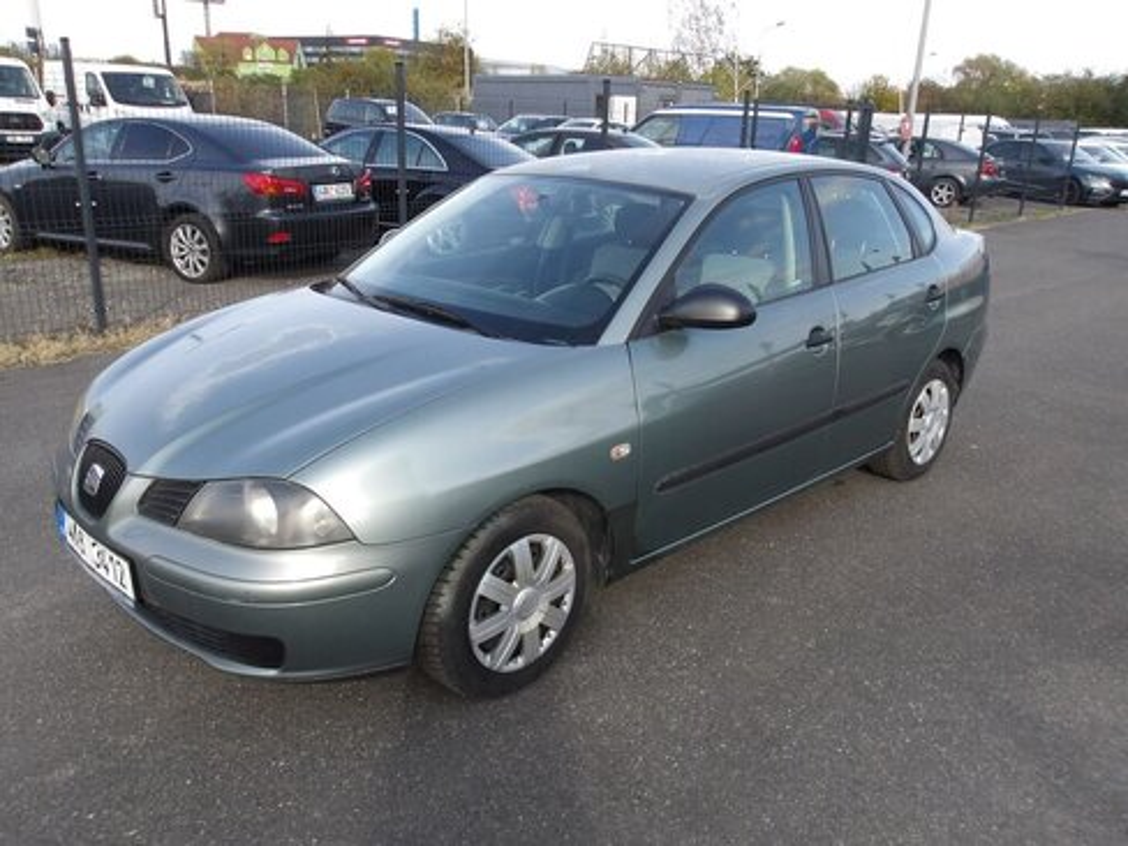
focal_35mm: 27
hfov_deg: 65.3
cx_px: 564
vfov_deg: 51.4
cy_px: 423
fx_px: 880
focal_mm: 4.9
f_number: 3
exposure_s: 1/494
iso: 100
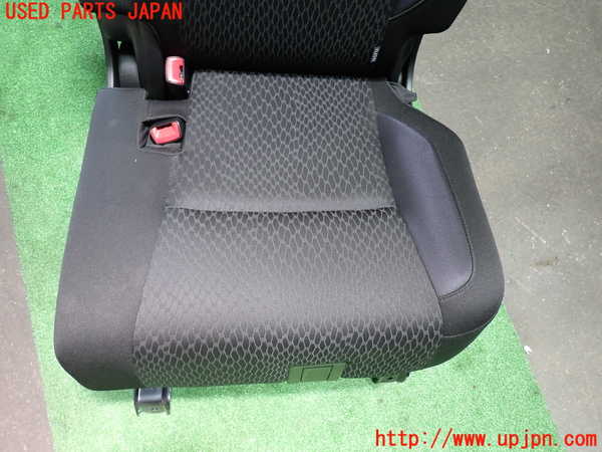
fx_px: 435
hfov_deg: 69.4
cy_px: 226
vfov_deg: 54.9
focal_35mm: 25
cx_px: 301
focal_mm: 4.5
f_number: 2
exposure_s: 1/30
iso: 200
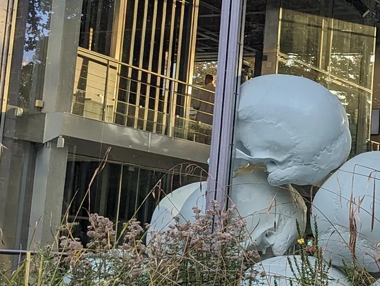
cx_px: 445
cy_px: 115
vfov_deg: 15.7
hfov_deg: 19.7
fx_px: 1033
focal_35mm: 94
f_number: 1.73
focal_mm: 4.38
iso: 51
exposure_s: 1/289
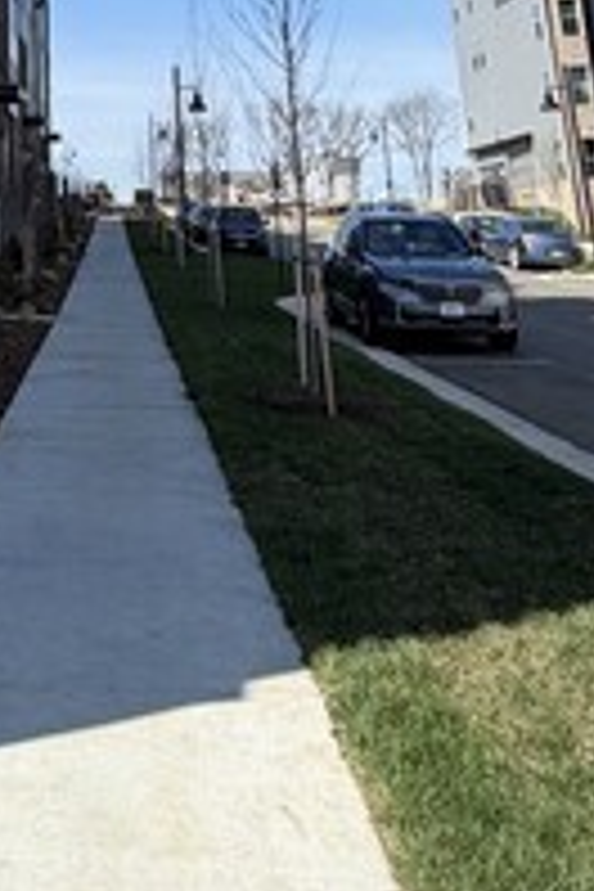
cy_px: -182
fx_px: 1213
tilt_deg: +20.5
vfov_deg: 33.0
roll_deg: -0.4
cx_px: 9
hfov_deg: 26.2
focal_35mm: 49
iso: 32
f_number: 2.2
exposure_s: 1/770
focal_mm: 2.22
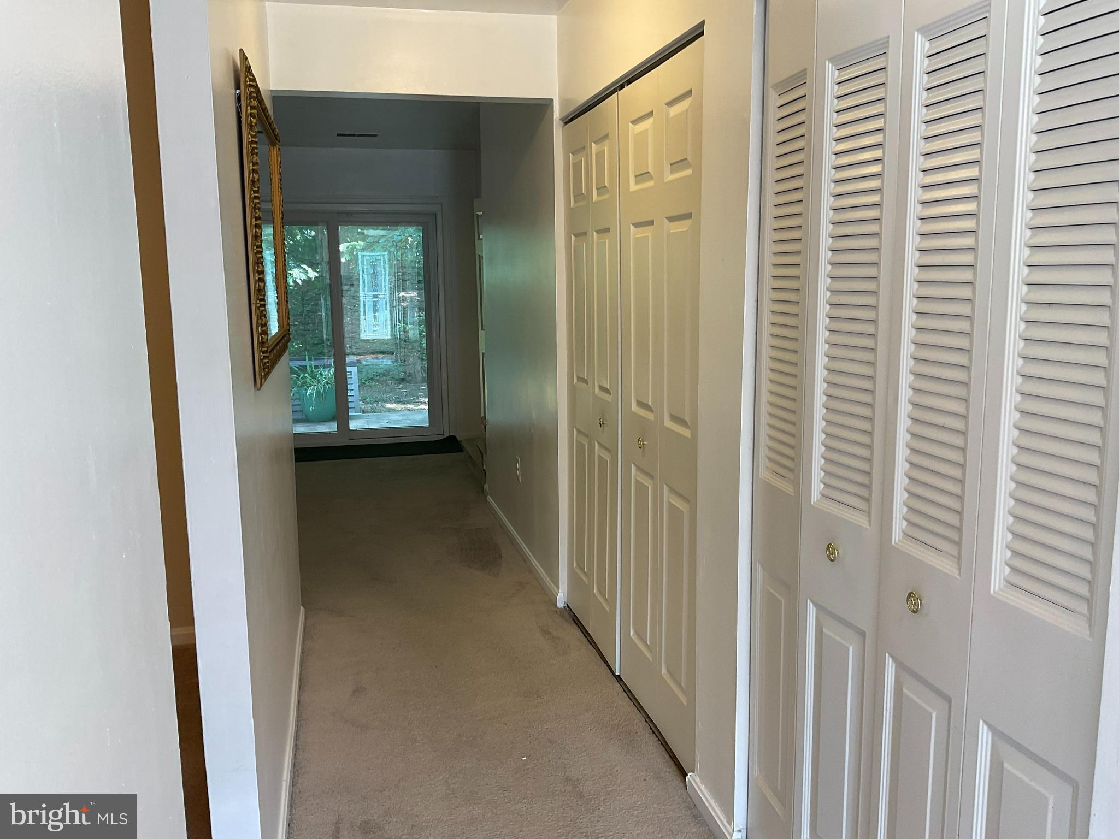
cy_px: 420
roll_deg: +0.4
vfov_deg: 48.2
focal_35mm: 29
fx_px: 937
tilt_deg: -9.1
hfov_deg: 61.7
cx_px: 560
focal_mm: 3
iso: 40
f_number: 1.8
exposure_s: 1/60
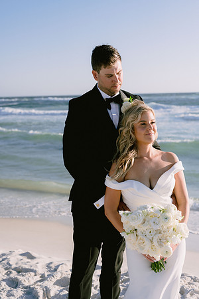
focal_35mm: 50
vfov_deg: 39.6
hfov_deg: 27.0
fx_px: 415
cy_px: 150
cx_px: 100
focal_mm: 50
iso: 200
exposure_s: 1/2000
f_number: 4
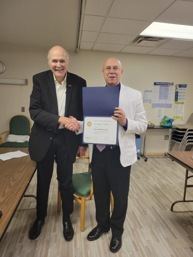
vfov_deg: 67.3
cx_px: 96
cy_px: 128
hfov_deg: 53.1
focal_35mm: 26
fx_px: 193
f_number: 1.8
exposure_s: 1/120
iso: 250
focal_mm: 5.4
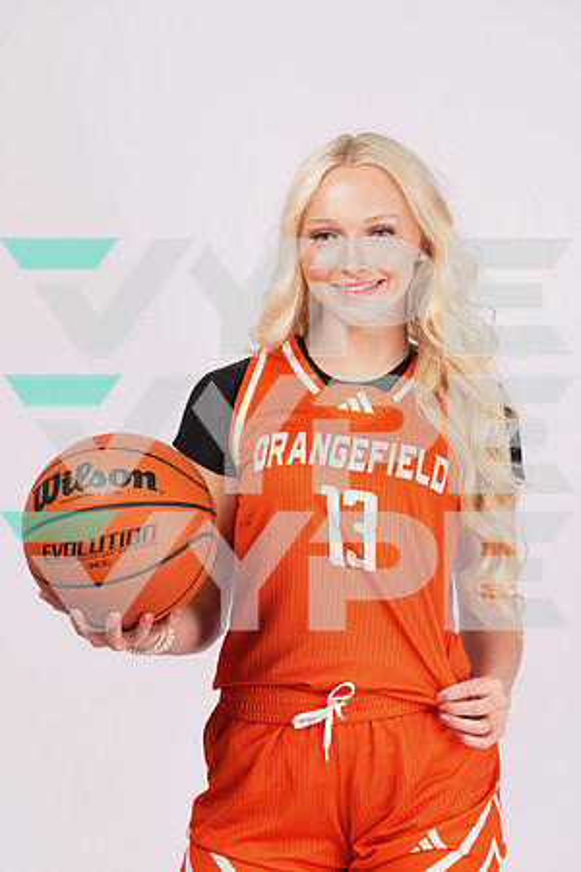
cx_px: 290
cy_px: 436
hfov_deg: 8.1
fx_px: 4115
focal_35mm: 170
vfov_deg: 12.1
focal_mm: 170
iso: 160
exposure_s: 1/250
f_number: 7.1
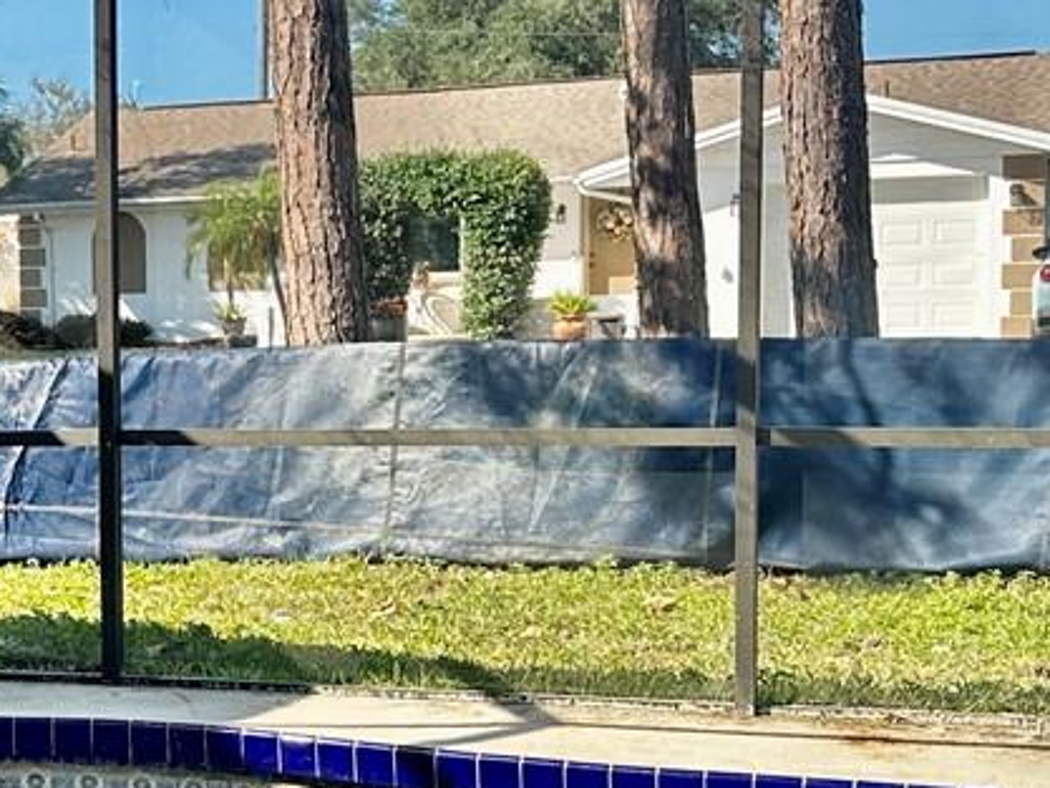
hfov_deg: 19.3
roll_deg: +2.2
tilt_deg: -6.3
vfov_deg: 16.0
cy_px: 541
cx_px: -398
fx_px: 2791
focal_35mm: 92
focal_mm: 6.86
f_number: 1.78
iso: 80
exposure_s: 1/1050
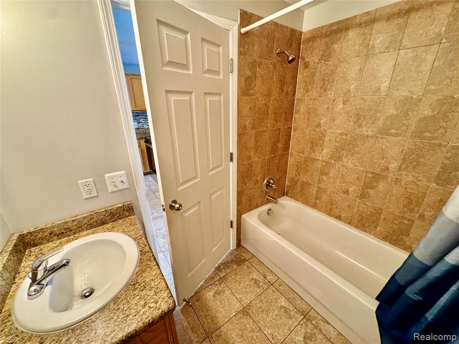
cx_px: 230
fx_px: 186
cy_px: 172
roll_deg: +0.8
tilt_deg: -20.0
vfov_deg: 85.7
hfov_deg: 102.1
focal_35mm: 14
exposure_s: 1/60
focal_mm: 2.22
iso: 500
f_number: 2.2
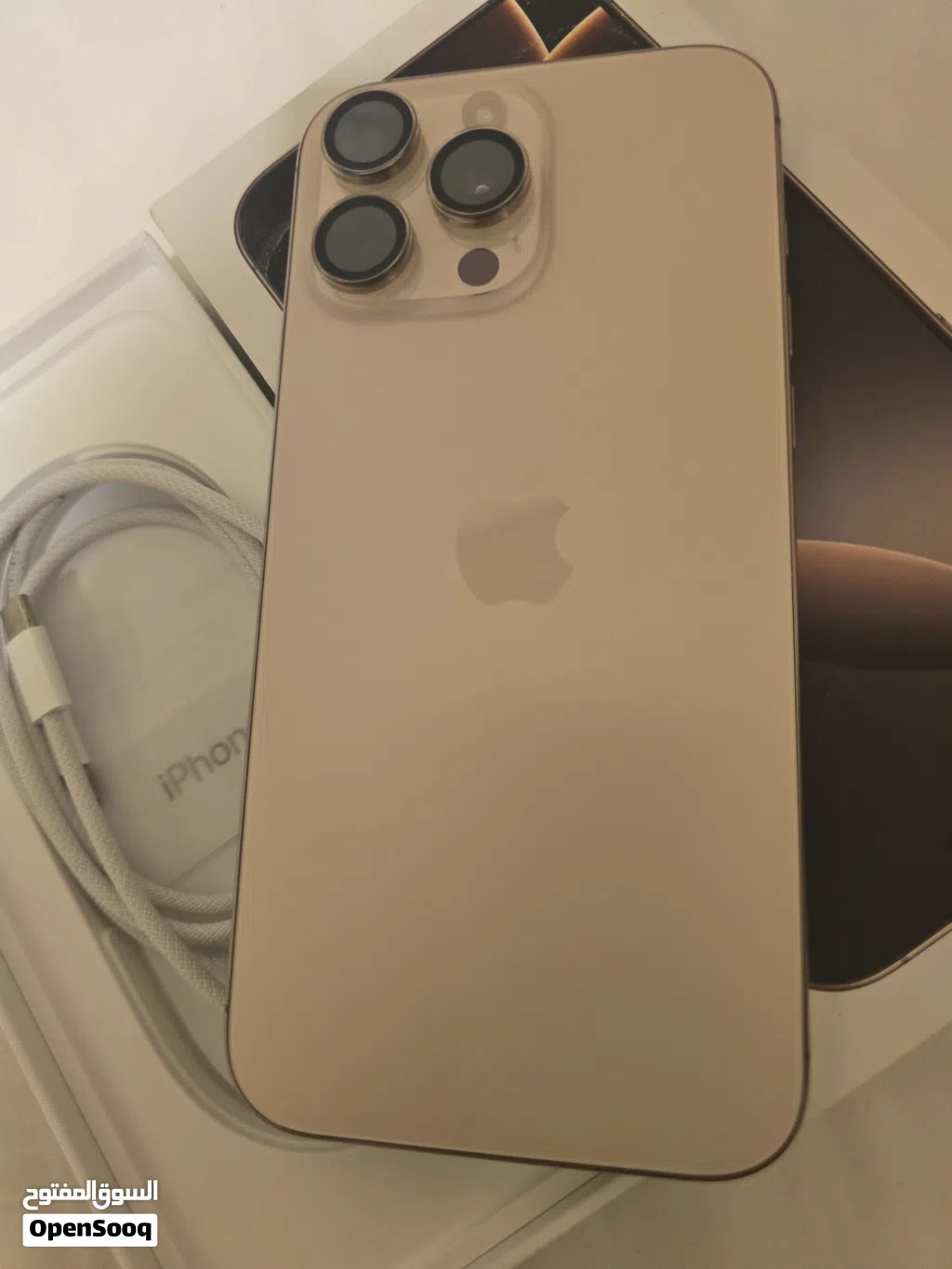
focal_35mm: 23
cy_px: 634
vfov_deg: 73.9
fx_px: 843
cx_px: 476
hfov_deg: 58.9
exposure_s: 1/100
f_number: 1.7
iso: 800
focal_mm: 6.3
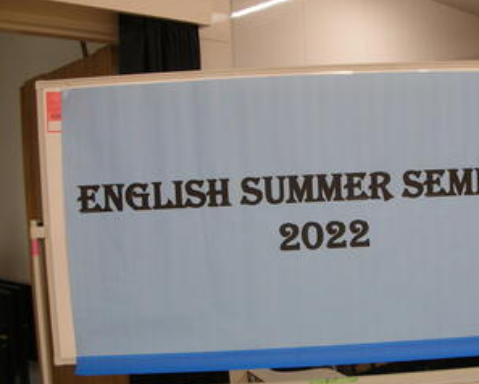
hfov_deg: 39.8
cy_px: 231
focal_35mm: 46
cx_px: 319
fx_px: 653
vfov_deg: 32.7
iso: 50
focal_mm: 5.8
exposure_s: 1/13
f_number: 2.8
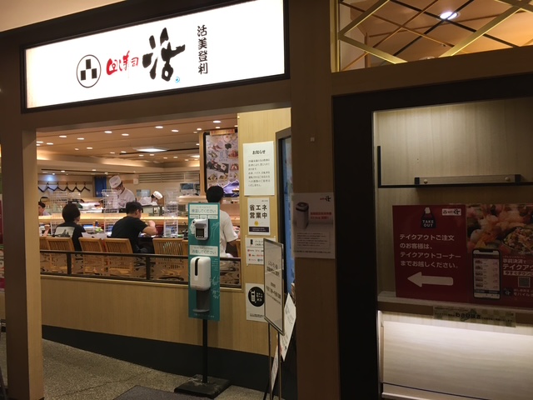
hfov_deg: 61.7
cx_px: 266
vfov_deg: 48.2
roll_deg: +0.8
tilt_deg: -0.5
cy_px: 200
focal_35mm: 29
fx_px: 447
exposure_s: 1/30
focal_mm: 4.15
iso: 32
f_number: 2.2
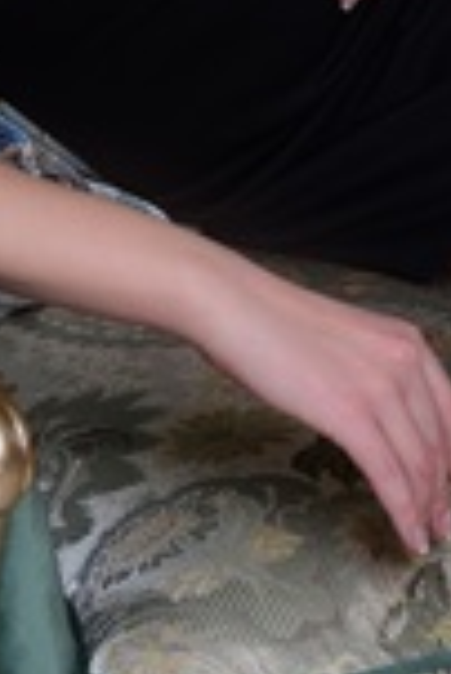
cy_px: -156
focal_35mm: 192
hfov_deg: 7.2
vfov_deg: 10.5
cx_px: 67
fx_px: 3599
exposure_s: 1/200
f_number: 5.6
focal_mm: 58
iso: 250
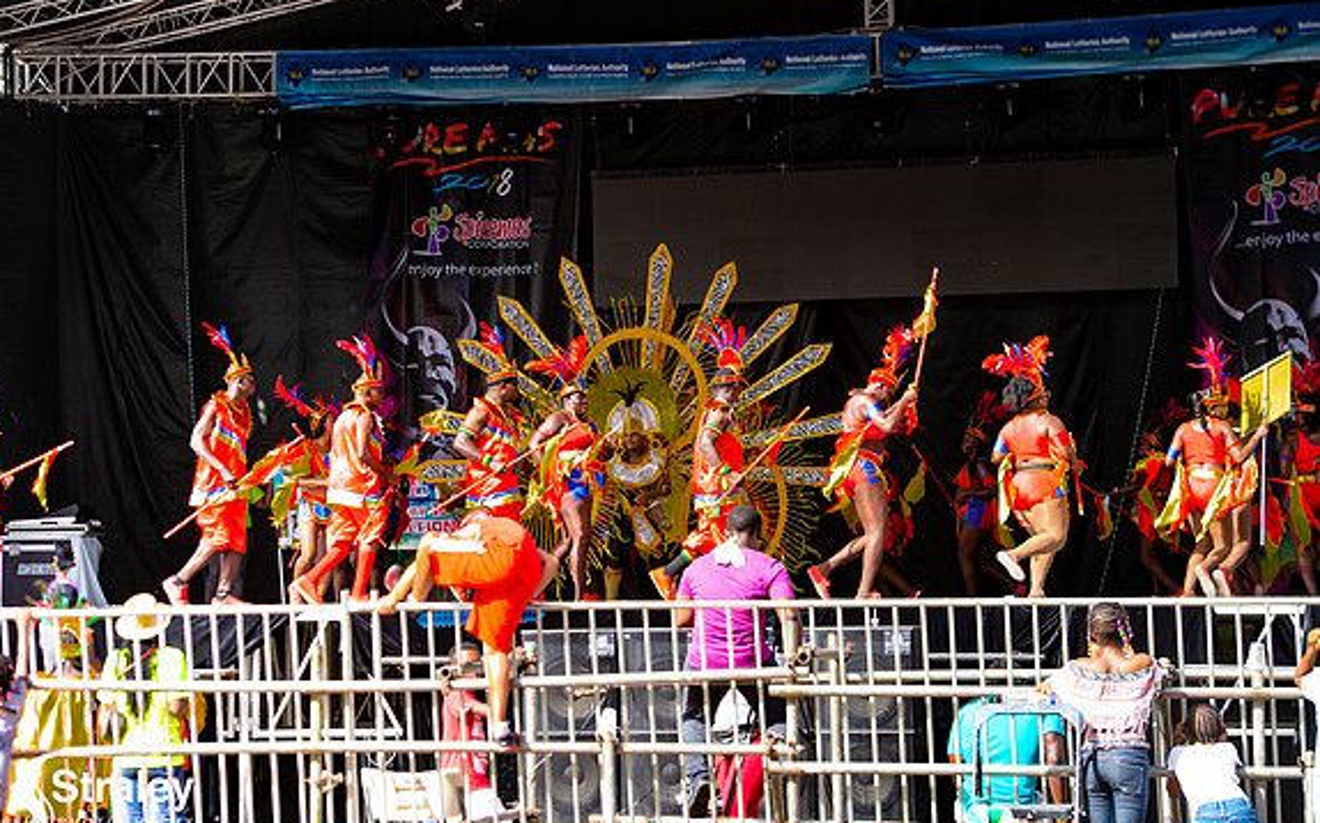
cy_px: 412
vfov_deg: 12.7
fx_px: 3703
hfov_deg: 20.2
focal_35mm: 103
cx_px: 655
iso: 160
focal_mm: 100
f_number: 5.6
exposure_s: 1/200
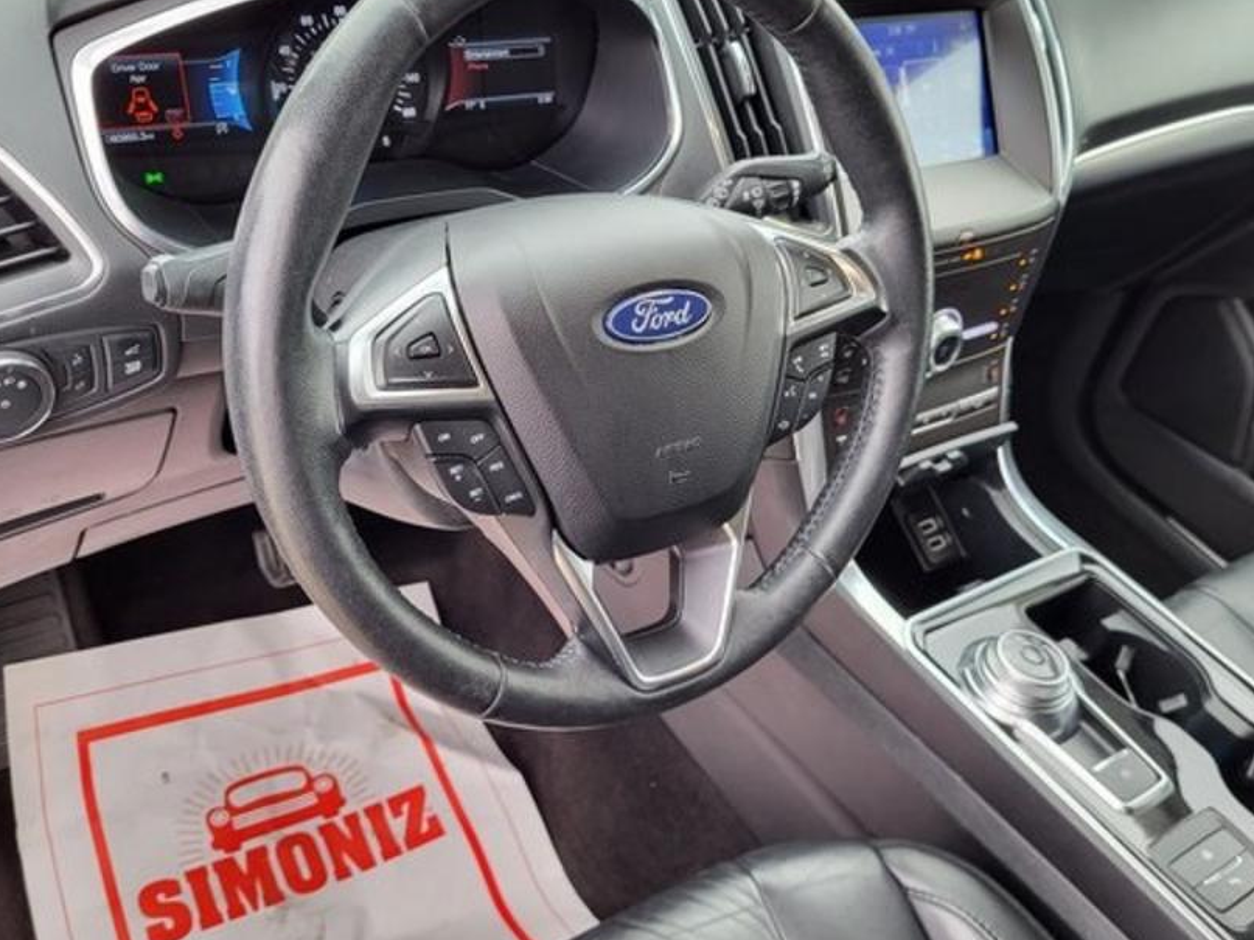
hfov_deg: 55.3
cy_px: 409
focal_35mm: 33
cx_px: 587
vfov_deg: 42.8
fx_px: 1195
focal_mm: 5.4
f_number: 1.8
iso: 80
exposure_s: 1/120
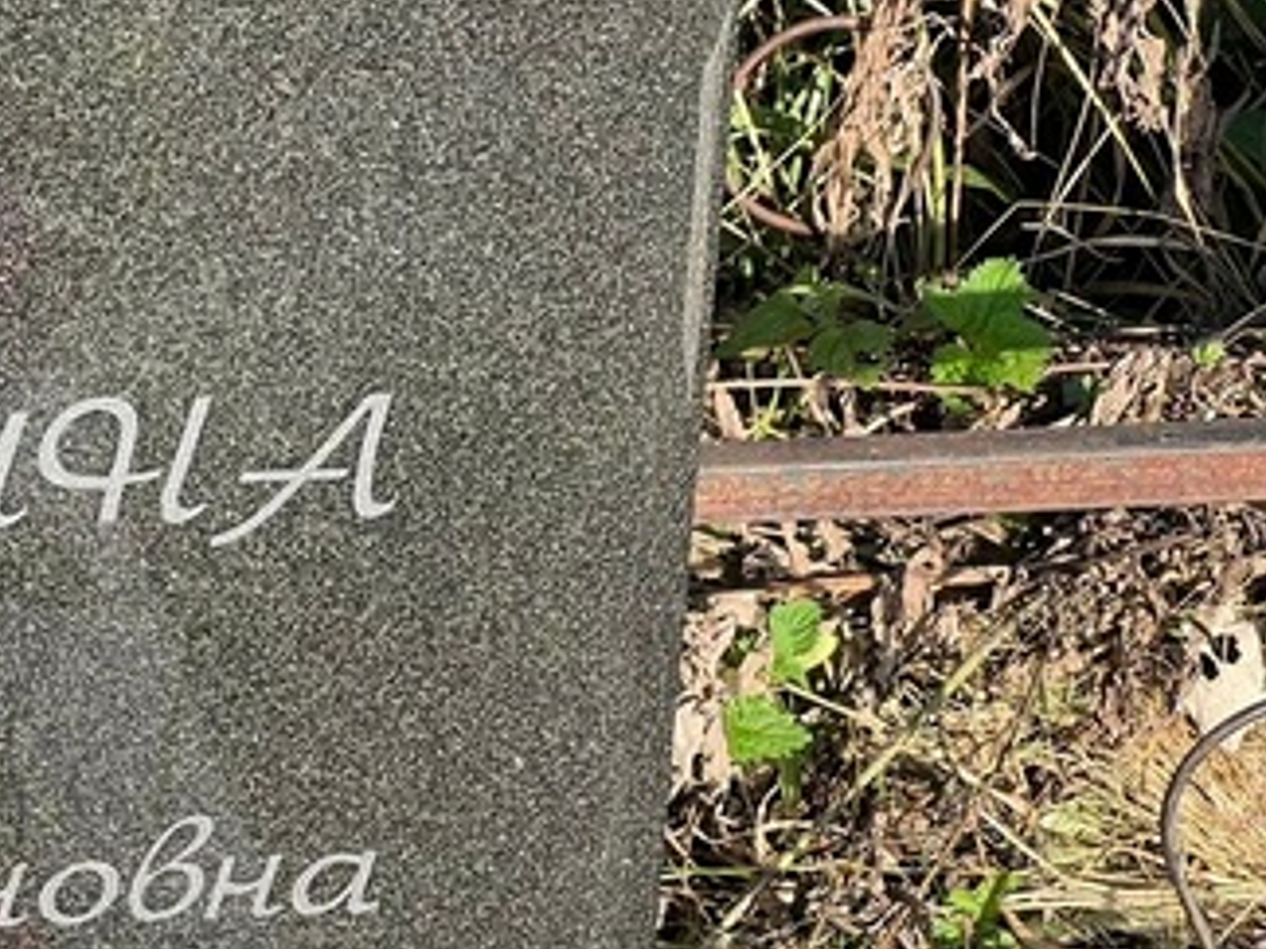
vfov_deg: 7.8
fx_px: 6949
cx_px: -231
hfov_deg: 10.3
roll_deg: -1.5
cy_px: 836
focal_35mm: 190
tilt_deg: -27.9
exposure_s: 1/172
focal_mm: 9
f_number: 2.8
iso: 32
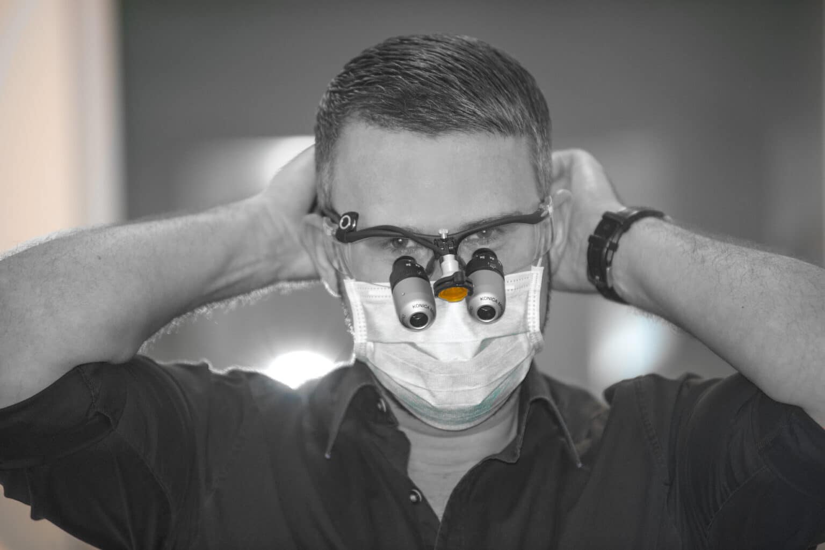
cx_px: 412
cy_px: 275
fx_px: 4584
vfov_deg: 6.9
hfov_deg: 10.3
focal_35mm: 200
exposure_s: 1/200
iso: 320
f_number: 3.5
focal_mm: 200
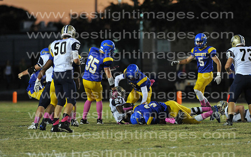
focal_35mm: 324
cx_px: 132
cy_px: 85
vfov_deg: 4.1
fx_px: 2217
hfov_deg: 6.5
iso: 5000
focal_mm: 300
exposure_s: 1/500
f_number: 4
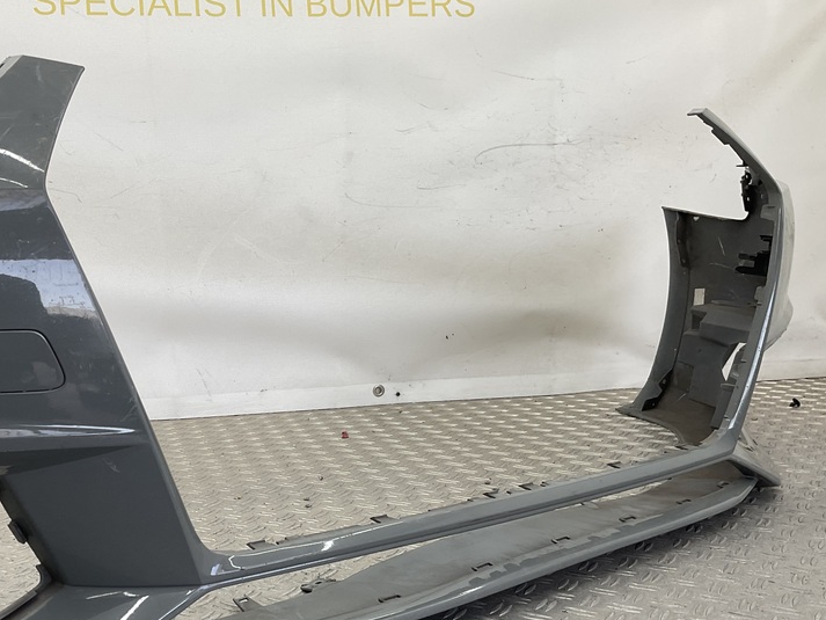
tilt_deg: -11.5
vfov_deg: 34.9
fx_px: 978
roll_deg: +0.5
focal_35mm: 41
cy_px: 394
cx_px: 270
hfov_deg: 45.0
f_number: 1.8
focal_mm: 3
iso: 25
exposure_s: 1/120
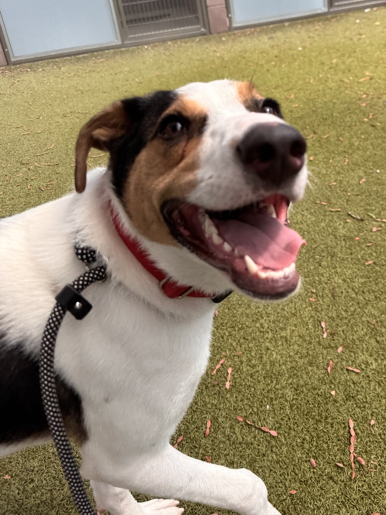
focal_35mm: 24
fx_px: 357
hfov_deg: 56.8
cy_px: 258
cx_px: 193
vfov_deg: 71.6
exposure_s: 1/1678
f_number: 1.78
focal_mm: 6.76
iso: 80
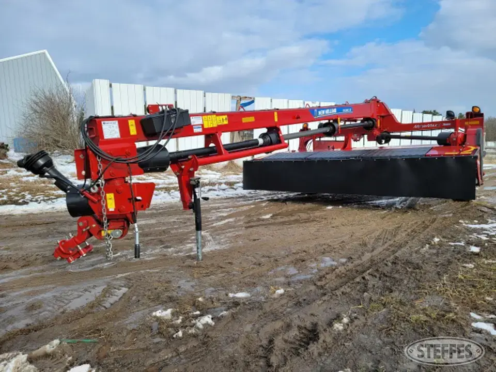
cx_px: 248
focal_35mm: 24
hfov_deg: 71.6
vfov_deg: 56.8
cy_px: 186
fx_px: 344
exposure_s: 1/455
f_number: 1.8
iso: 16
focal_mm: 6.7
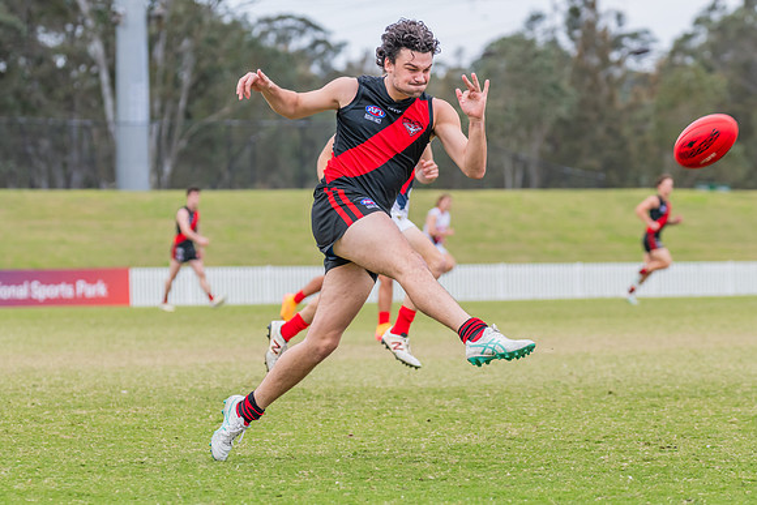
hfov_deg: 9.3
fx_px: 4659
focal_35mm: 222
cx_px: 359
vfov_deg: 6.2
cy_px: 253
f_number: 6.3
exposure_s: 1/1250
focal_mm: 210
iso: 800
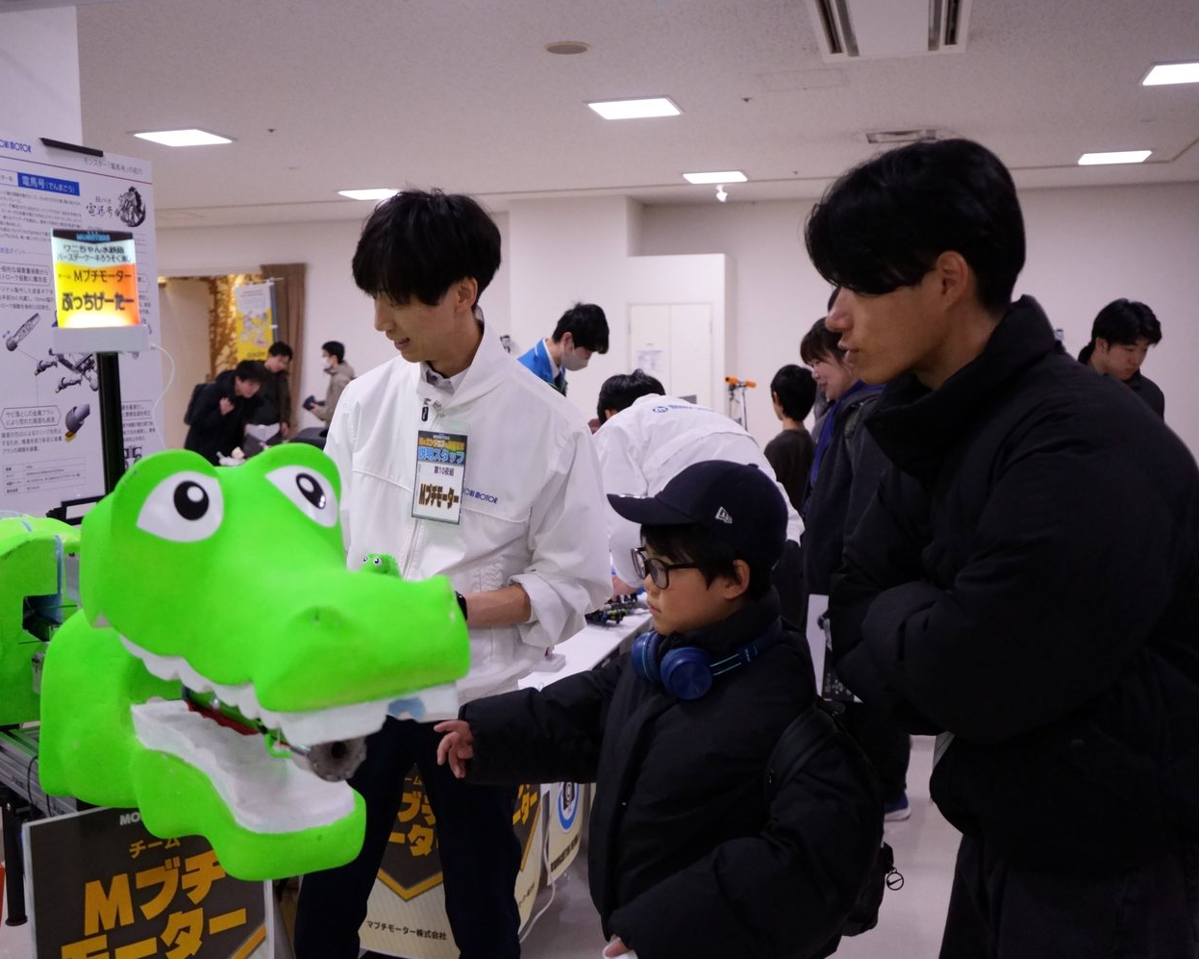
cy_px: 479
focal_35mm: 35
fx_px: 1242
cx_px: 563
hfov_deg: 51.5
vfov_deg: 42.2
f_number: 4
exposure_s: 1/640
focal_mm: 31
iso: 8000
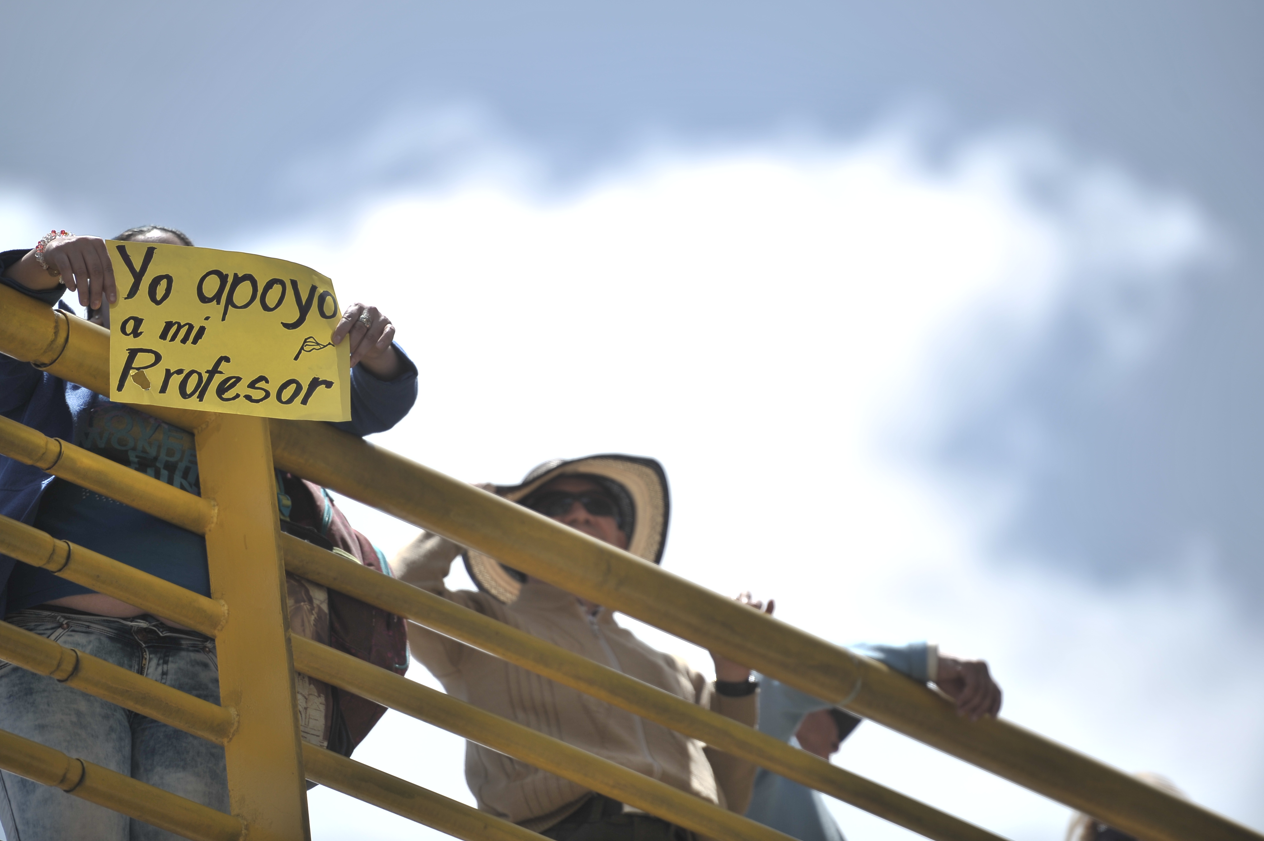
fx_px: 7509
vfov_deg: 6.4
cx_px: 595
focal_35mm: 214
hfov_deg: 9.6
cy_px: 392
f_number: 2.8
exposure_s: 1/2500
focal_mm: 200
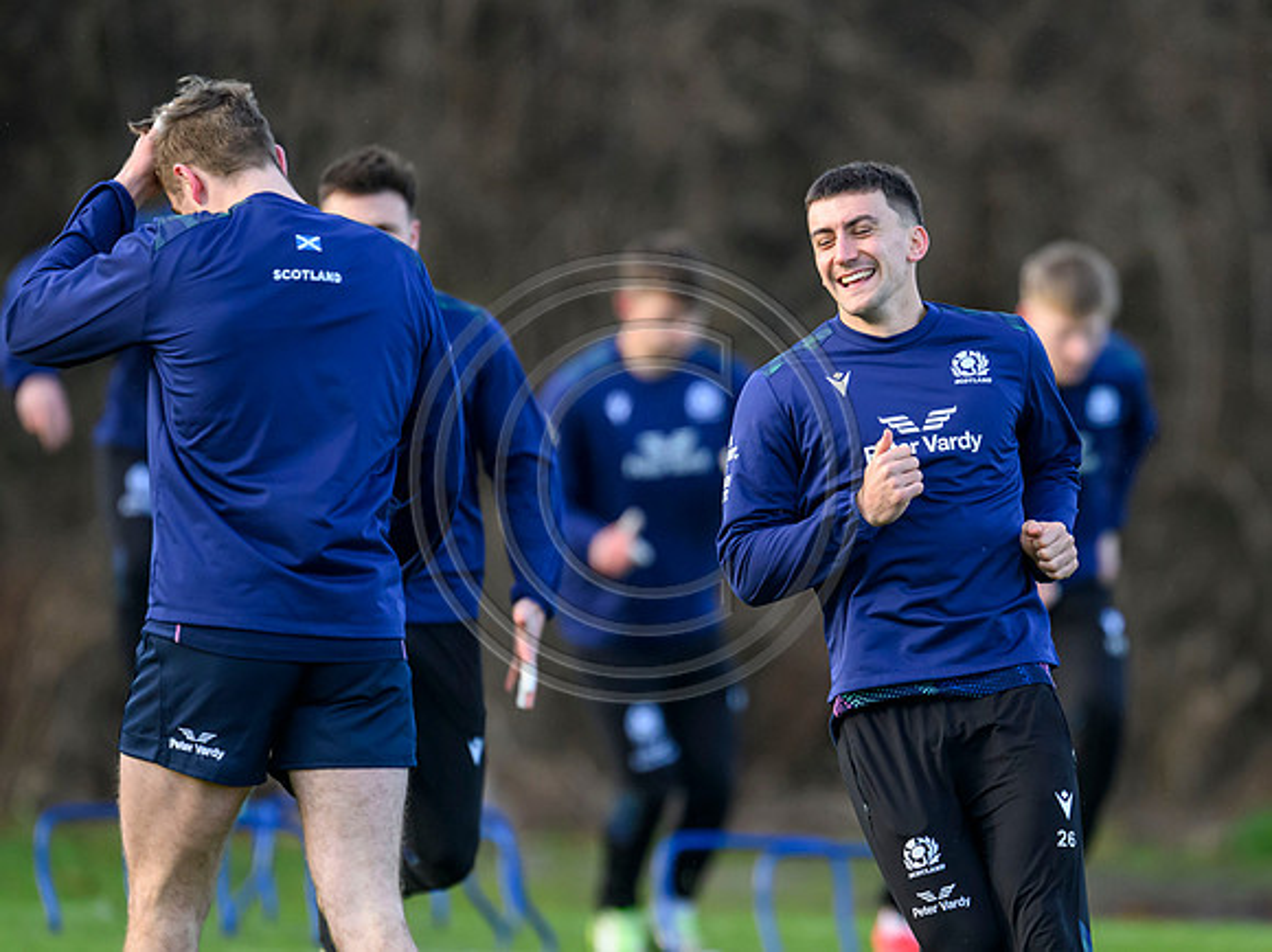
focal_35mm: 822
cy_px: 525
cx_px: 870
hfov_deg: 2.4
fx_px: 30194
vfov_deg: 1.8
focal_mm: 560
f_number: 4
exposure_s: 1/1600
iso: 2500
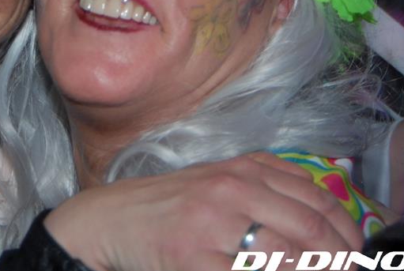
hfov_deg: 14.4
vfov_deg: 9.7
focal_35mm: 141
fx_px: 1586
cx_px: 42
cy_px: -21
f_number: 5.6
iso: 400
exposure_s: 1/10
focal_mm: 42
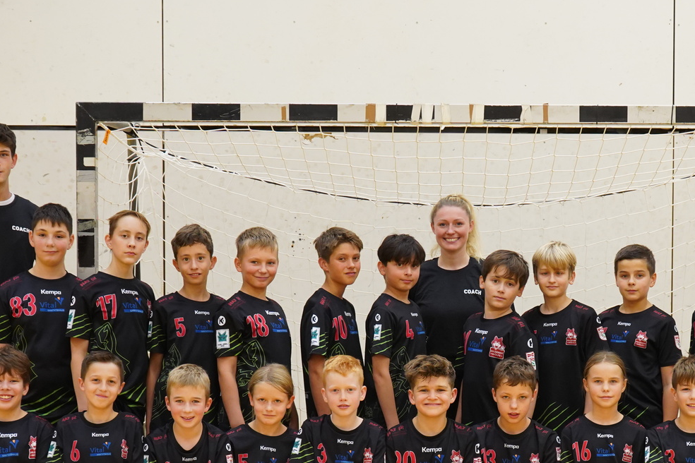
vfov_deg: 13.4
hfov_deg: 20.1
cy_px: 414
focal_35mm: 101
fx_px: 1950
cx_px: 476
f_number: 6.3
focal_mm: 52
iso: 2500
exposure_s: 1/125
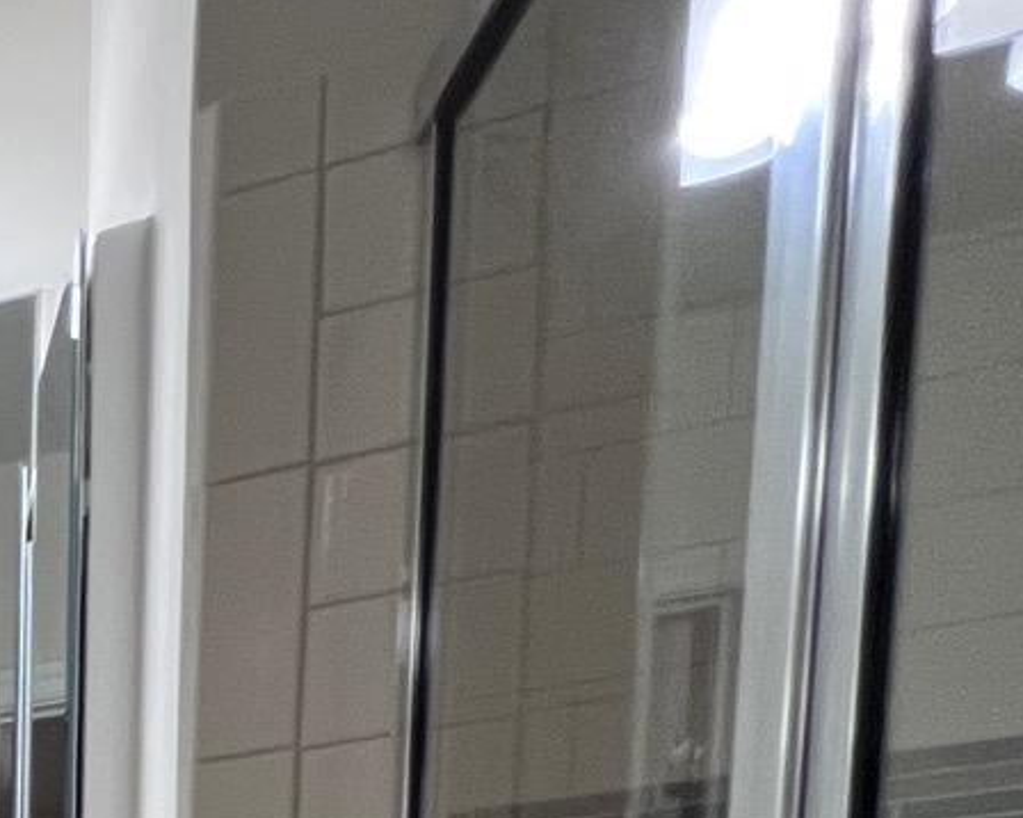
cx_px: -1151
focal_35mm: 58
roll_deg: +3.9
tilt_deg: -9.3
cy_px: 1526
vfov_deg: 19.0
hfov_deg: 17.8
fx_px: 1755
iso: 160
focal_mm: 1.57
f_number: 1.8
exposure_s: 1/120
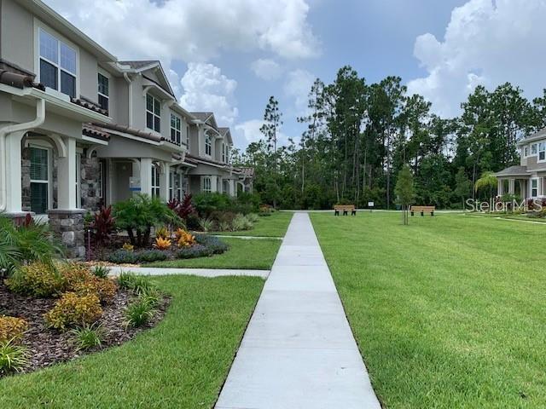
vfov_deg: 53.1
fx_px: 410
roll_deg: +0.7
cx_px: 273
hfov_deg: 67.3
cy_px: 204
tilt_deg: -0.8
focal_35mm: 26
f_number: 1.8
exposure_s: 1/1880
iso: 25
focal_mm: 4.25
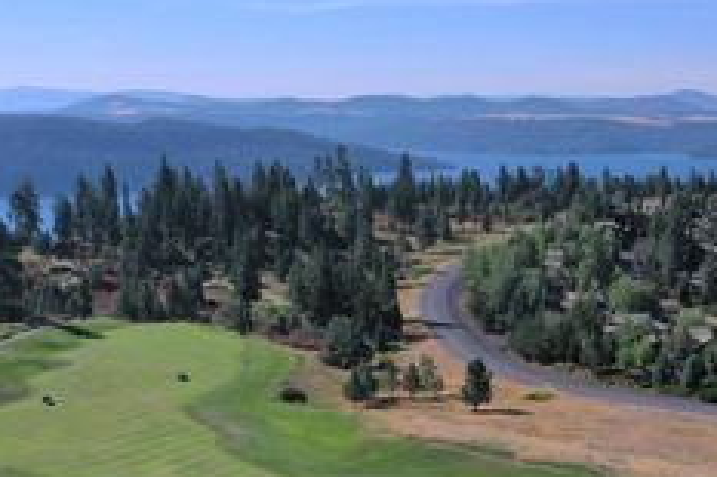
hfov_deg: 33.2
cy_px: 432
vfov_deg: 22.0
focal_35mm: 60
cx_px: 468
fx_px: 1194
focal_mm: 10.26
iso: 100
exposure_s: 1/800
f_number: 6.3
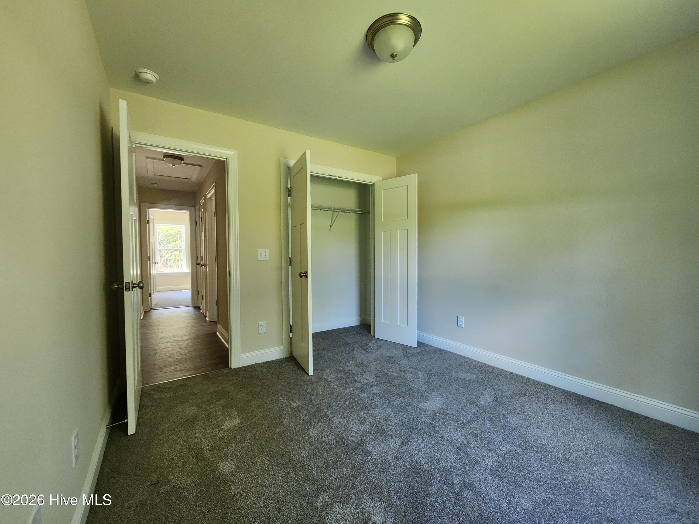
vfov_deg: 89.9
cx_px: 350
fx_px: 263
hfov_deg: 106.2
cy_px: 262
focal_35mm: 13
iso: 250
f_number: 2.2
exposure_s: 1/60
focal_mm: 2.2
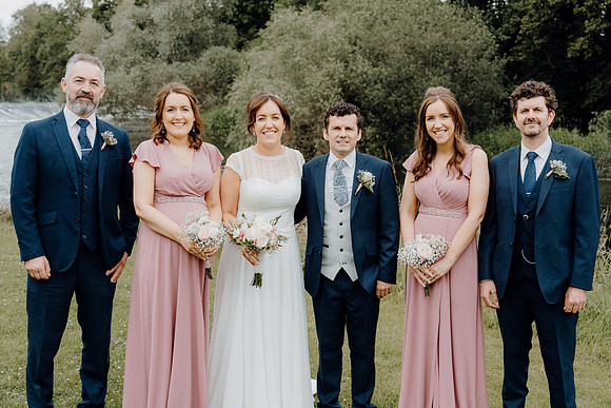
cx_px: 306
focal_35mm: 52
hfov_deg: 38.2
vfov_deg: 26.0
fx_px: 883
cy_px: 204
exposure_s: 1/200
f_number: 5
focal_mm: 52
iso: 125
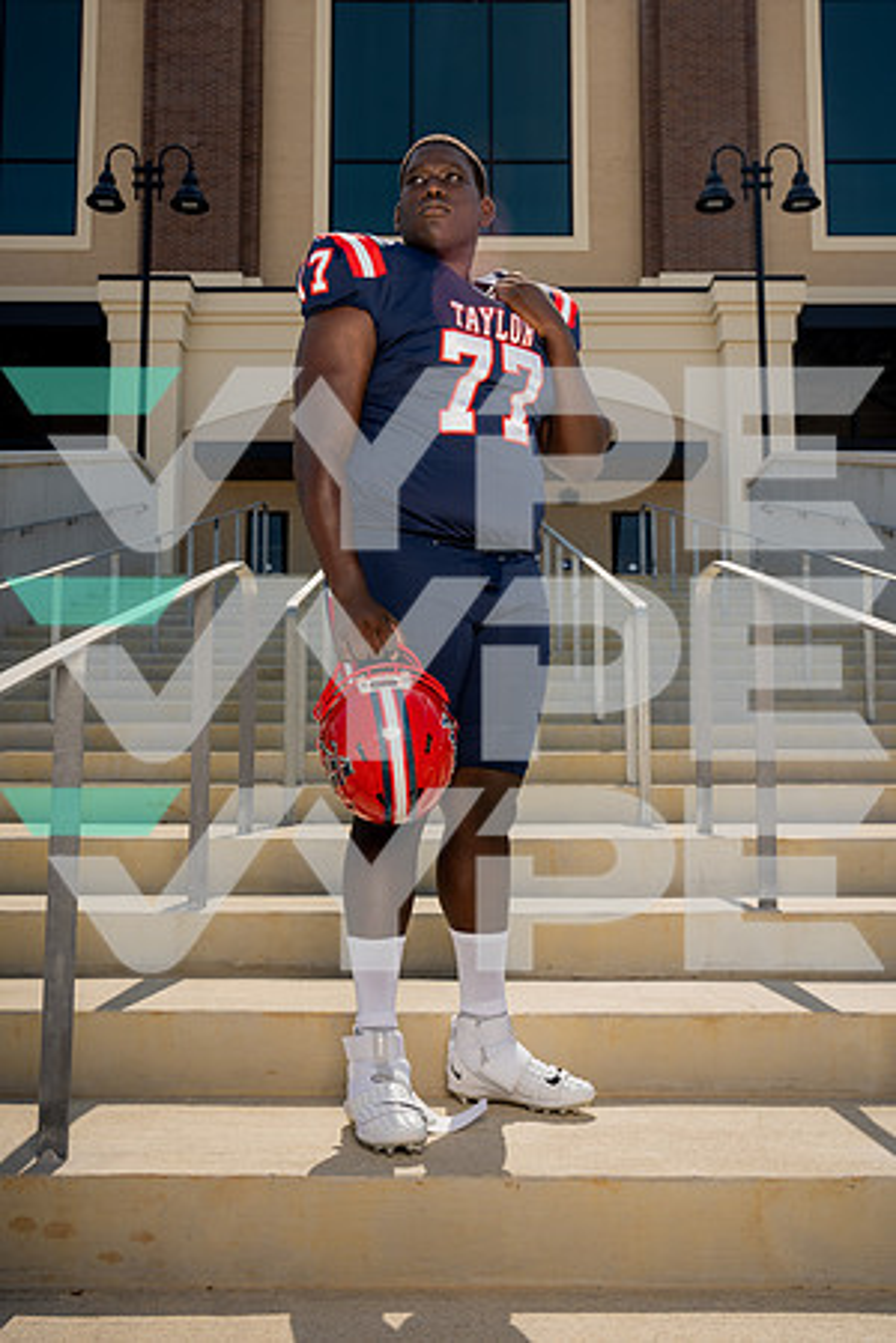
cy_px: 672
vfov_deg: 54.4
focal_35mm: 35
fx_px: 1307
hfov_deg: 37.9
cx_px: 448
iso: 100
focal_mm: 35
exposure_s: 1/250
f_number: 7.1
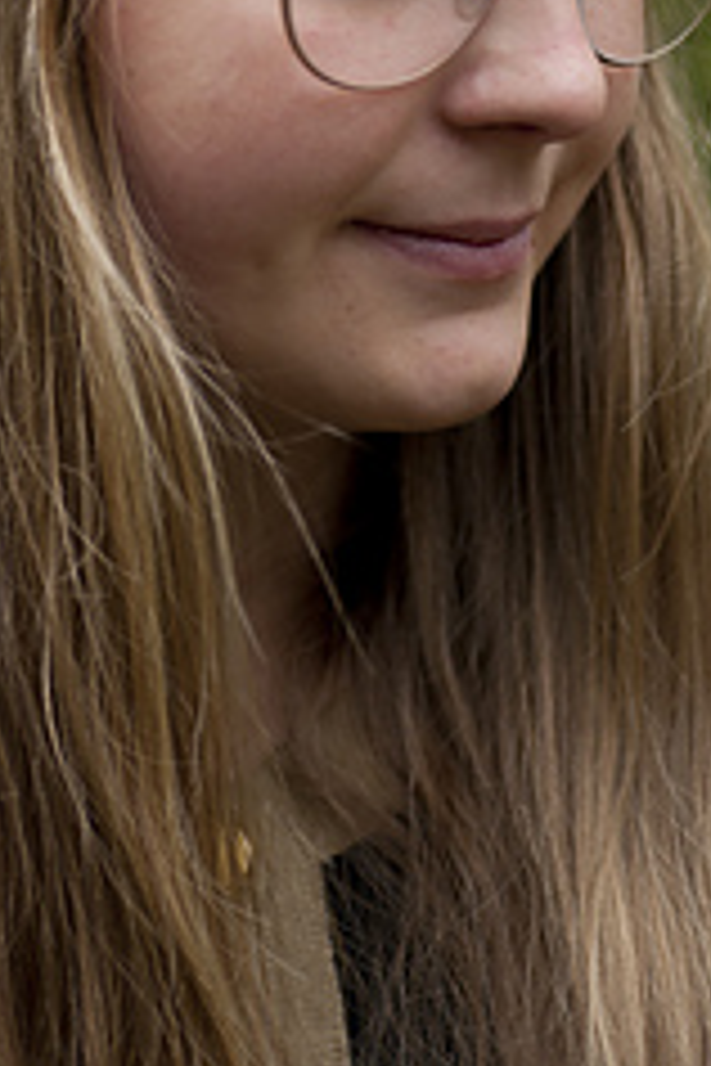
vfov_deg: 10.8
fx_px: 5628
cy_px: 162
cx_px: 313
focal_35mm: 190
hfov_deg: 7.2
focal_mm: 90
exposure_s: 1/1000
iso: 200
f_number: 3.2
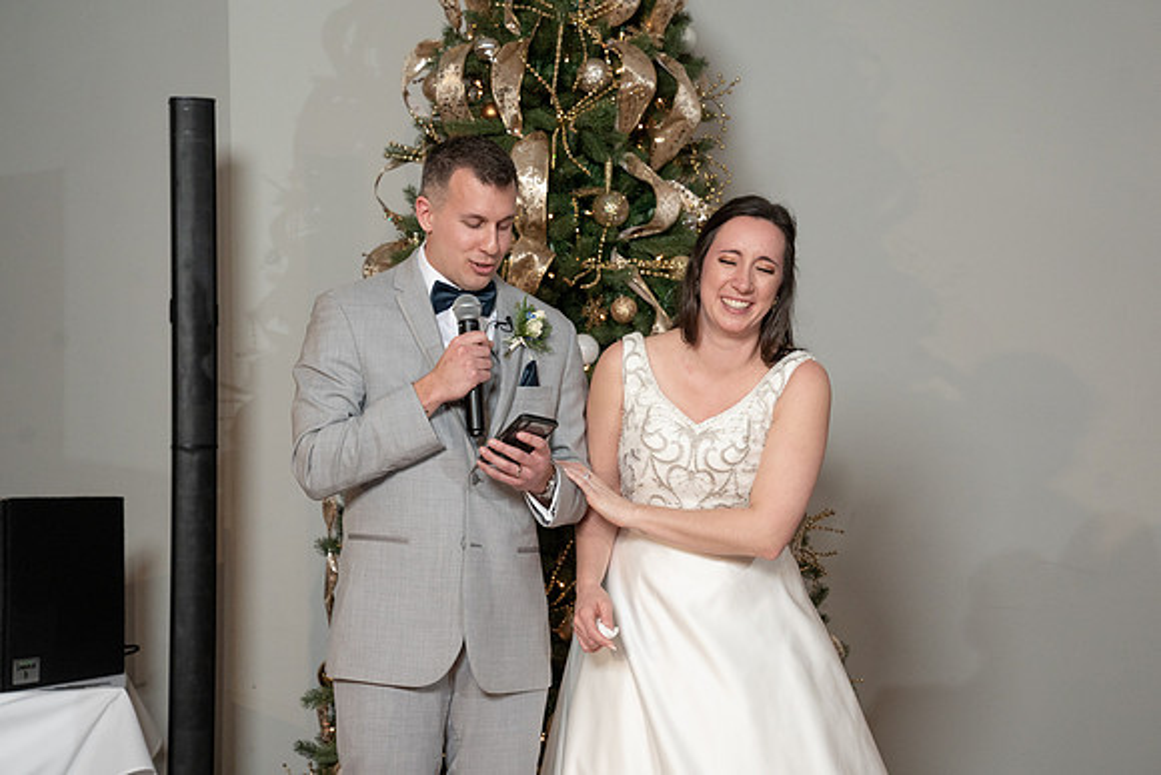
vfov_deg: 18.7
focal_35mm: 73
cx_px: 577
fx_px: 2359
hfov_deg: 27.7
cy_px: 377
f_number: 5.6
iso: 2000
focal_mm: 70
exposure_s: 1/200
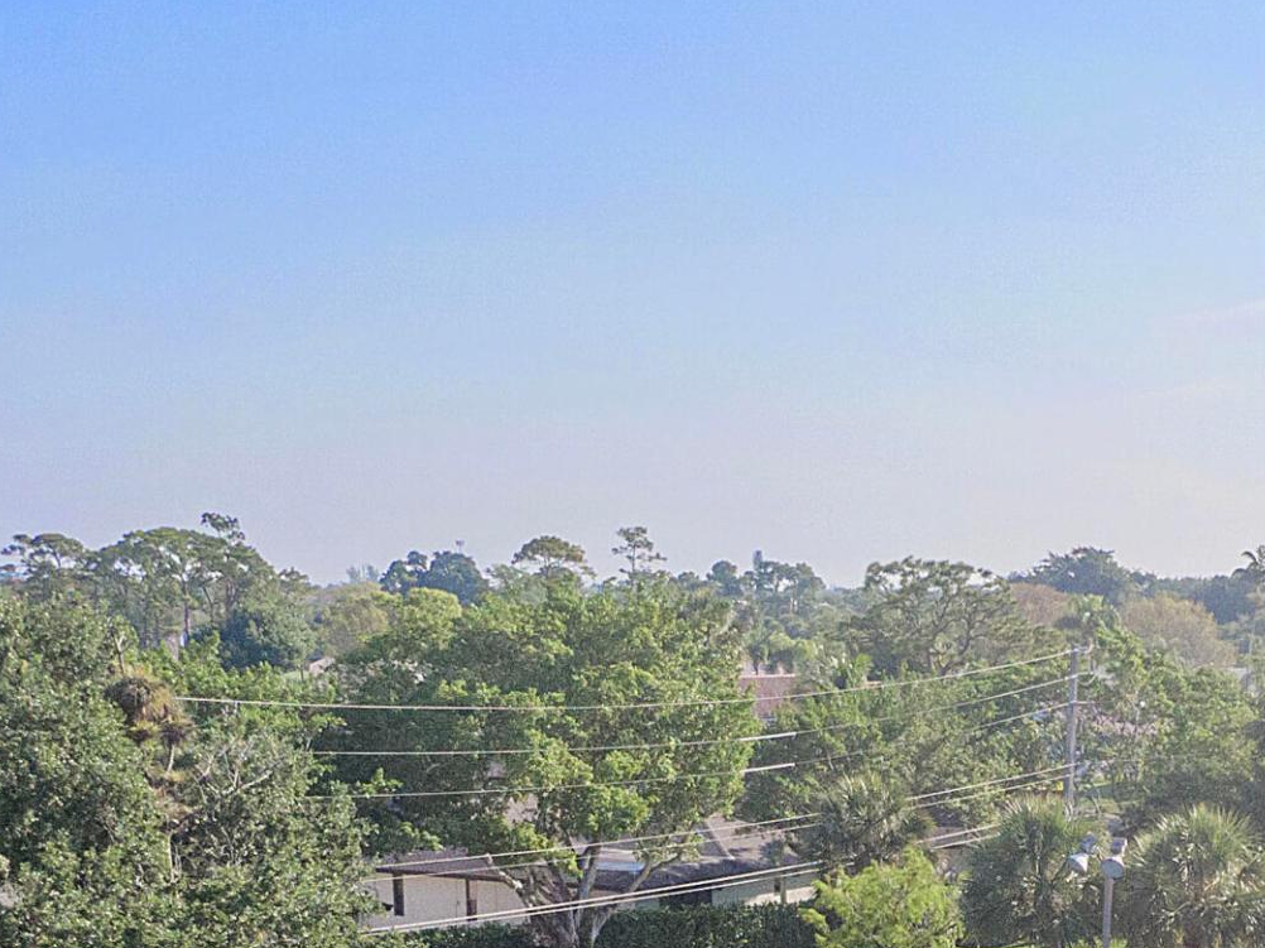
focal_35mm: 69
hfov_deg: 28.0
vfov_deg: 19.3
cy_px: 1317
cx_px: 852
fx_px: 2521
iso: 100
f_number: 2.8
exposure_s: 1/2000
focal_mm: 4.39
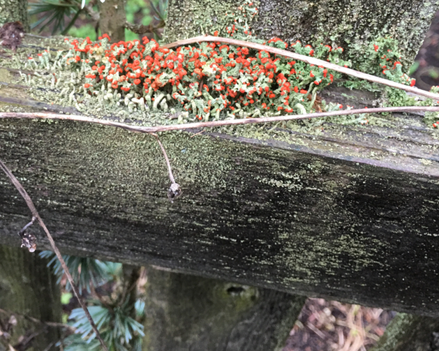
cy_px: 91
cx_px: 172
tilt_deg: -48.4
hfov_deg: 40.9
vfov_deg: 32.8
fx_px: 585
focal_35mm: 45
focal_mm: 4.15
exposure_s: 1/30
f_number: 2.2
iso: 40
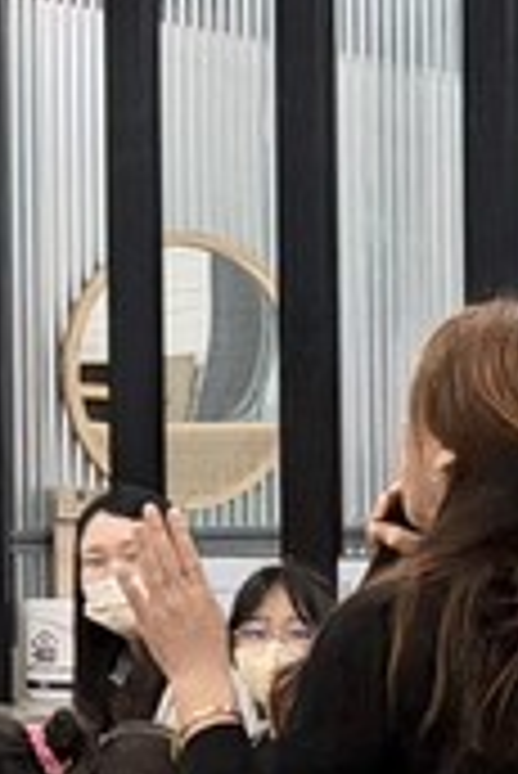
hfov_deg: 4.7
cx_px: -1135
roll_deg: +0.5
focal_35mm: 279
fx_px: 6009
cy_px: 315
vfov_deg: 7.4
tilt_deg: +0.6
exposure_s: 1/167
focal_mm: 6.76
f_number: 1.78
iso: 200
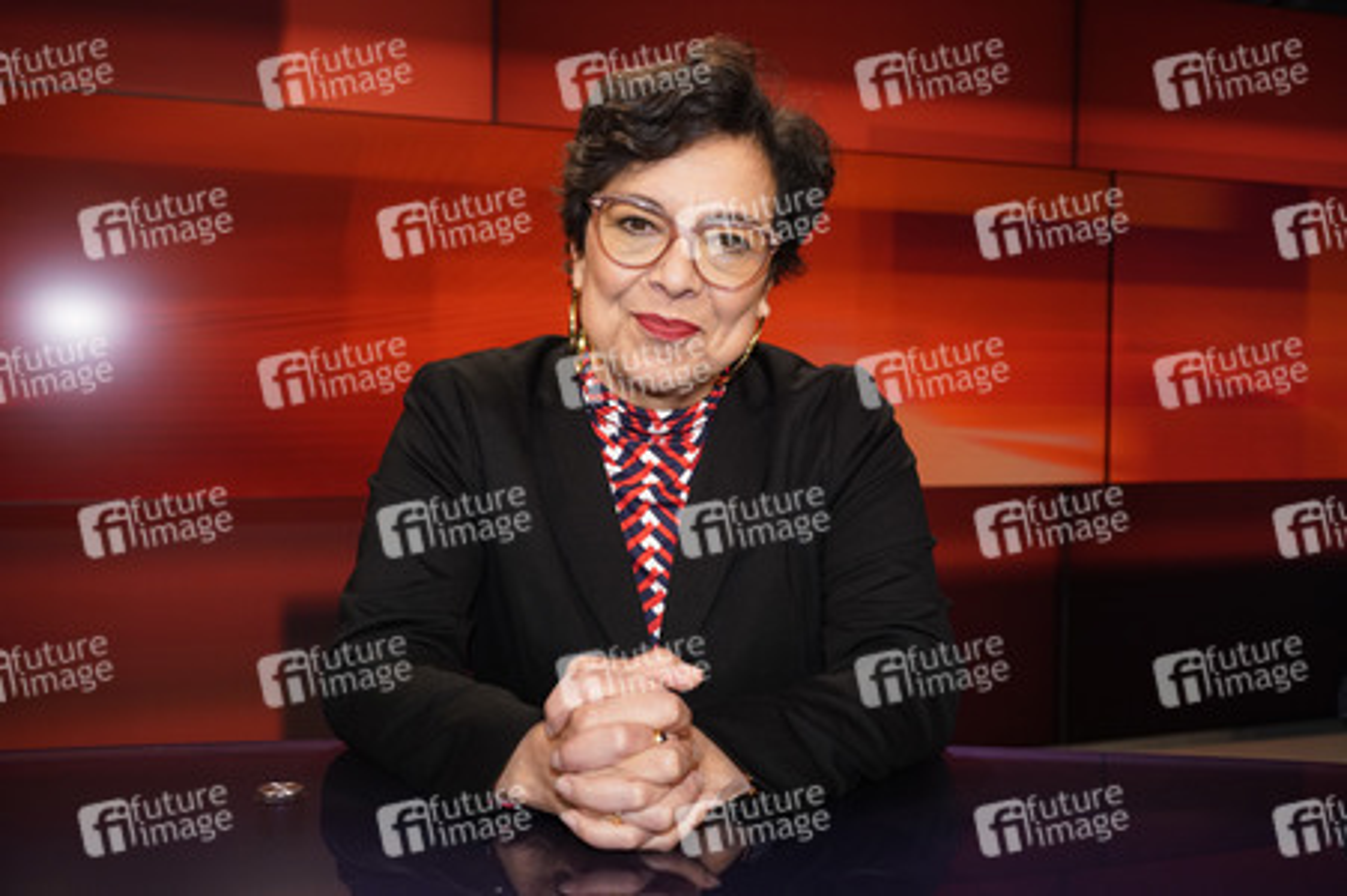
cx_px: 674
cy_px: 448
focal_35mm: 37
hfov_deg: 51.9
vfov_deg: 35.9
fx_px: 1383
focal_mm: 37
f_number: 5
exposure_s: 1/125
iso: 2000
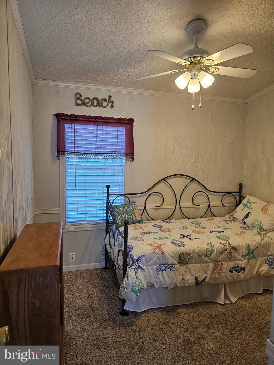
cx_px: 137
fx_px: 243
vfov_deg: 73.9
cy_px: 182
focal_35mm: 23
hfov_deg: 58.9
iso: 125
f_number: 1.7
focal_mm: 6.3
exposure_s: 1/120
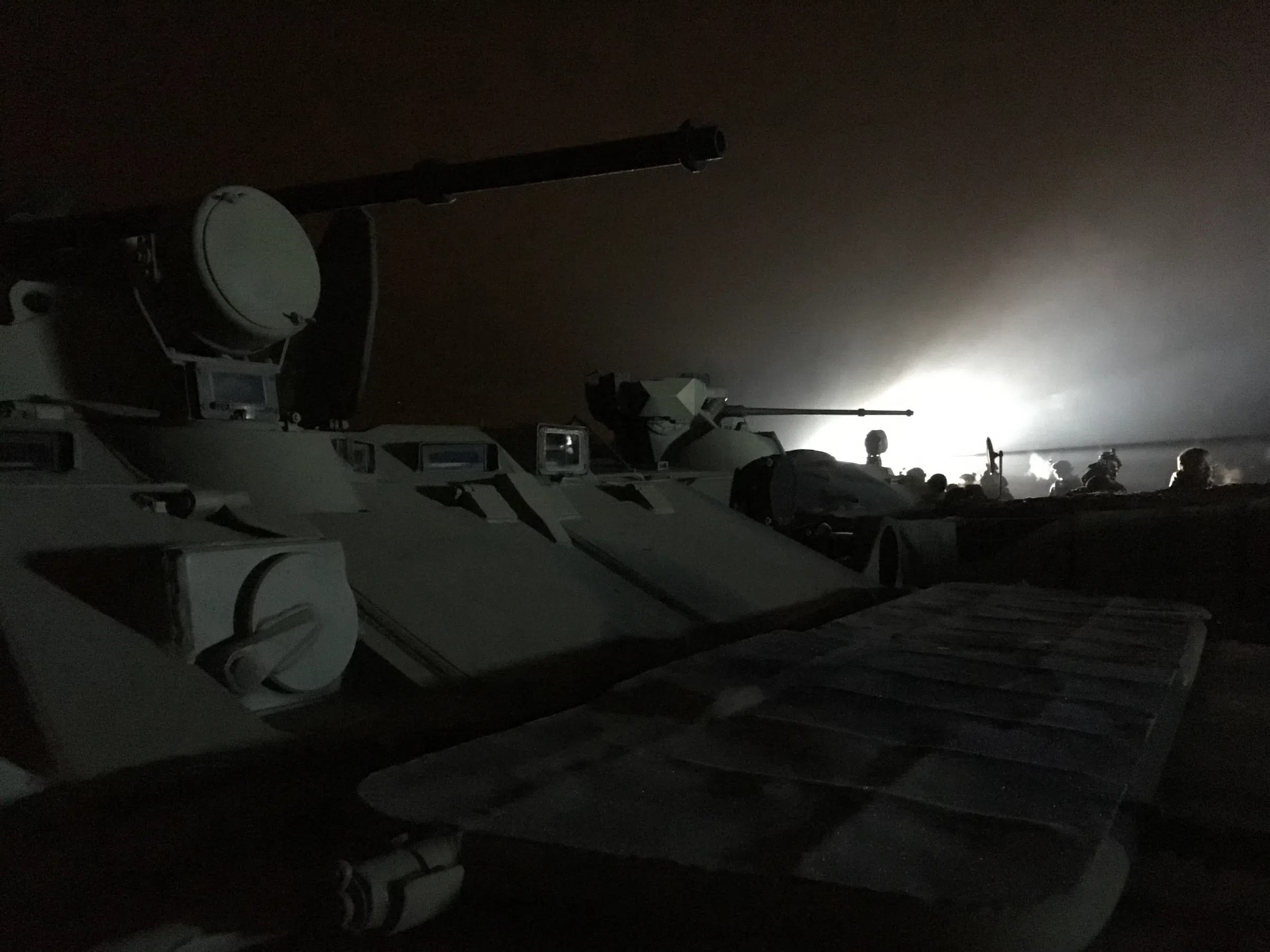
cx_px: 635
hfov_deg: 61.7
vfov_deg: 48.2
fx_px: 1064
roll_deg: +2.9
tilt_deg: -2.2
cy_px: 476
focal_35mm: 29
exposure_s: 1/17
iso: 2000
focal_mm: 4.15
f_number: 2.2
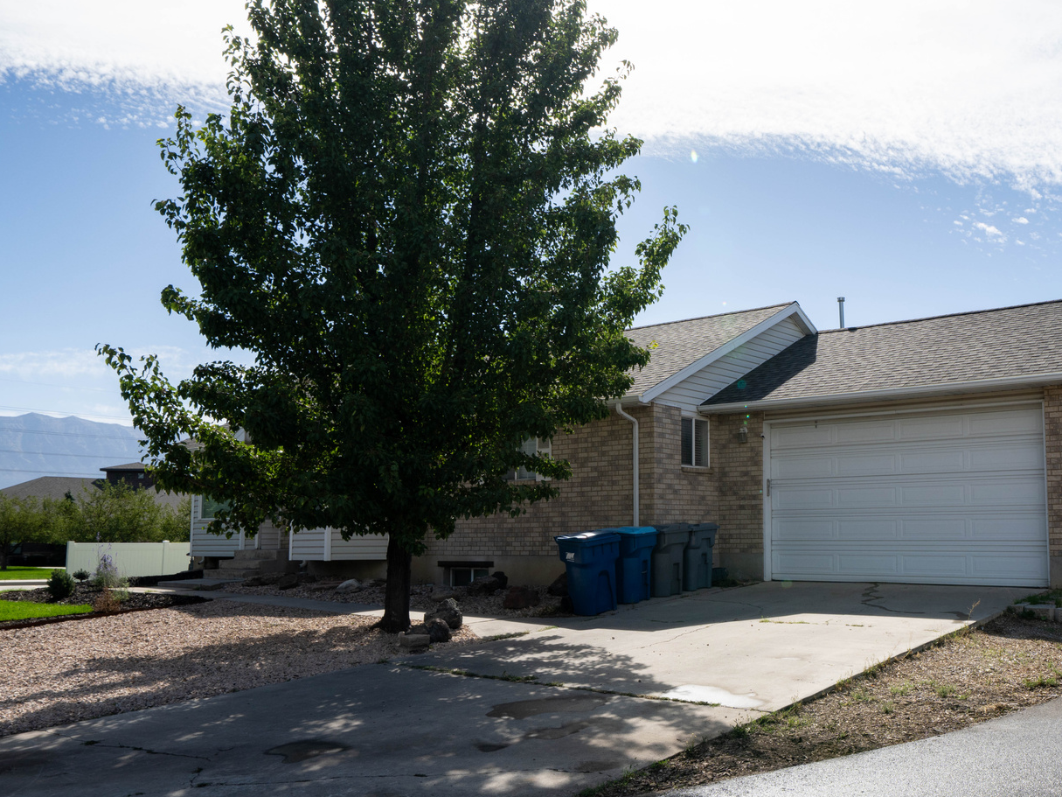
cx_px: 779
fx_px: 951
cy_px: 452
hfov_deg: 55.9
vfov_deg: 45.3
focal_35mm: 31
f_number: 11
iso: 160
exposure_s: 1/200
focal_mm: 17
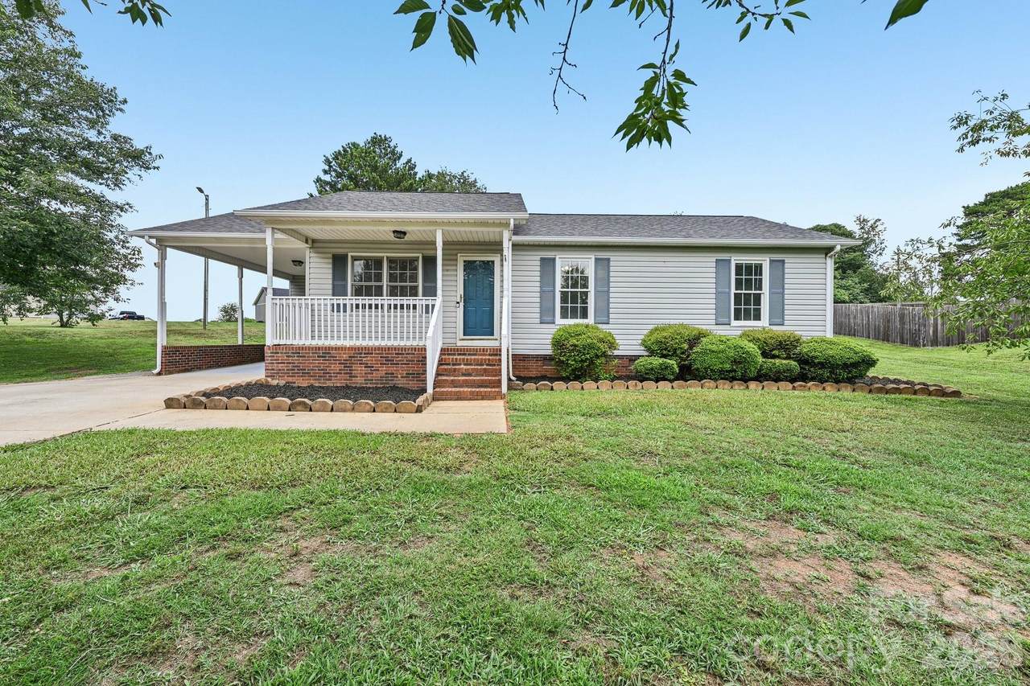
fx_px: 429
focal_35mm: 15
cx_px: 515
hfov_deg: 100.4
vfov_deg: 77.3
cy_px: 343
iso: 100
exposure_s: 1/160
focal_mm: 15
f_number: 8
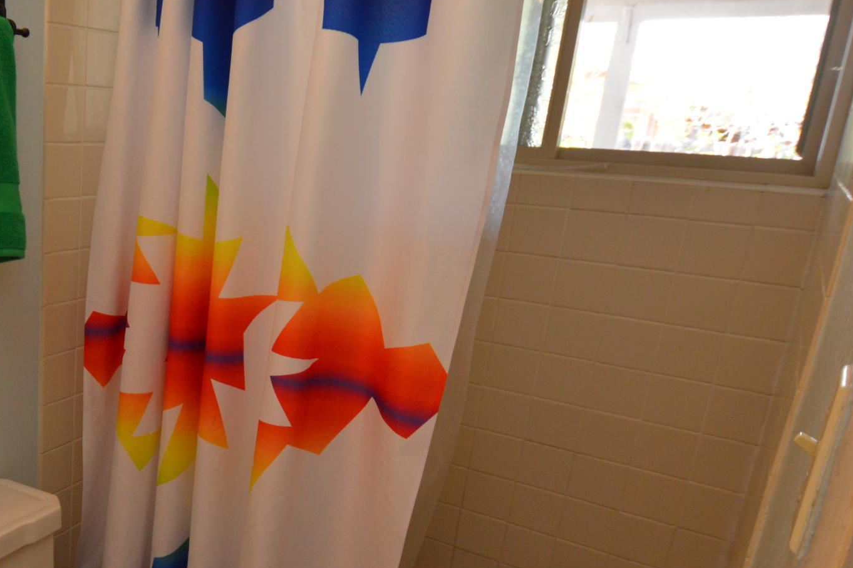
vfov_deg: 39.8
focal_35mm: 33
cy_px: 339
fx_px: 782
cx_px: 101
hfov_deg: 51.2
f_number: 3.5
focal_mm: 10
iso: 400
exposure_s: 1/60
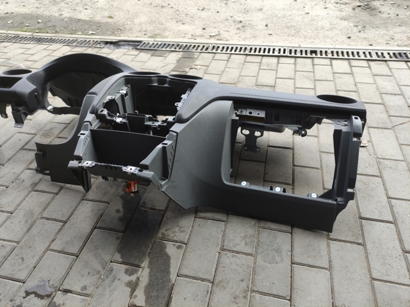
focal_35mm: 25
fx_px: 296
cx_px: 205
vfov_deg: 54.9
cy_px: 154
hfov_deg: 69.4
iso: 101
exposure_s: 1/100
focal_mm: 5.43
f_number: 1.89
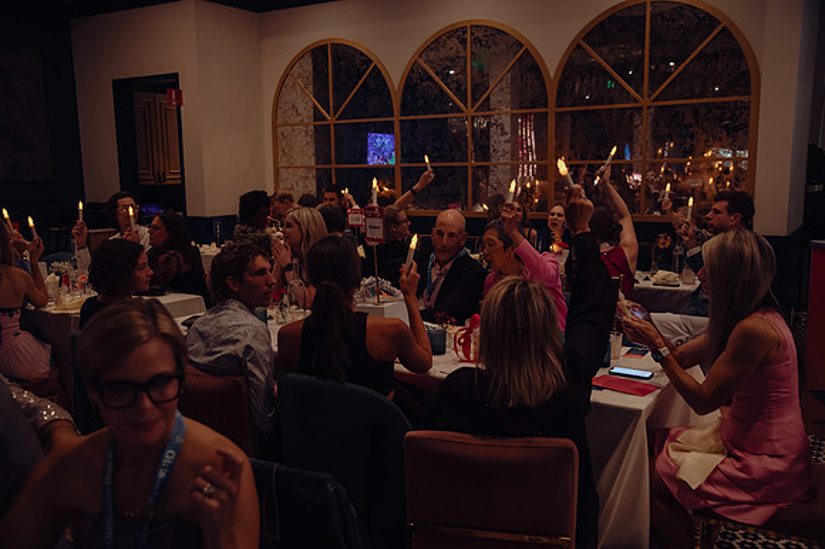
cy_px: 274
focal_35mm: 32
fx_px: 733
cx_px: 412
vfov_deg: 41.1
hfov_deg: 58.7
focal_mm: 32
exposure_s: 1/200
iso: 3200
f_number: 4
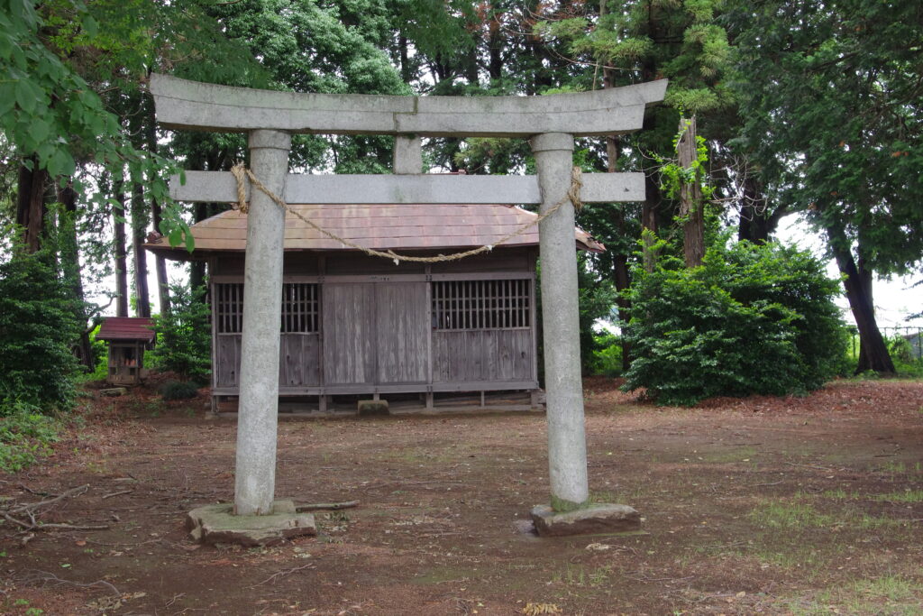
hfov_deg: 40.3
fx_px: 1256
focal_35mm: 49
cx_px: 462
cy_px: 308
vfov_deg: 27.5
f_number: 9
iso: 1600
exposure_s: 1/125
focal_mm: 33
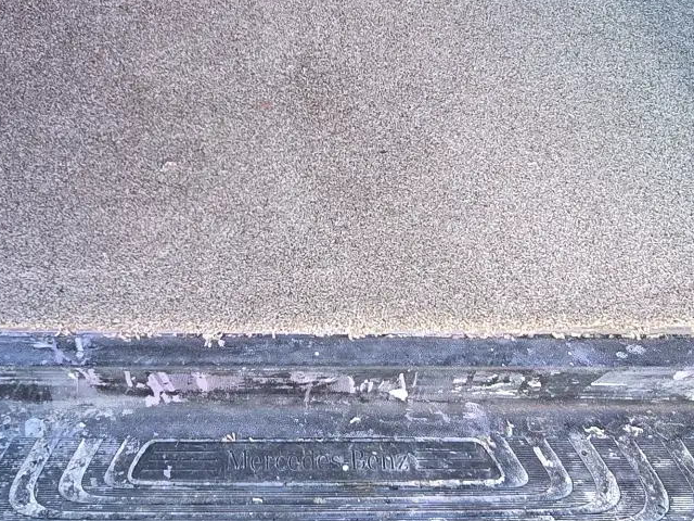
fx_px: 782
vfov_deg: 36.8
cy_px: 231
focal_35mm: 39
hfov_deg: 47.6
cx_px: 279
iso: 80
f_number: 2.2
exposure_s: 1/100
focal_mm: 2.2
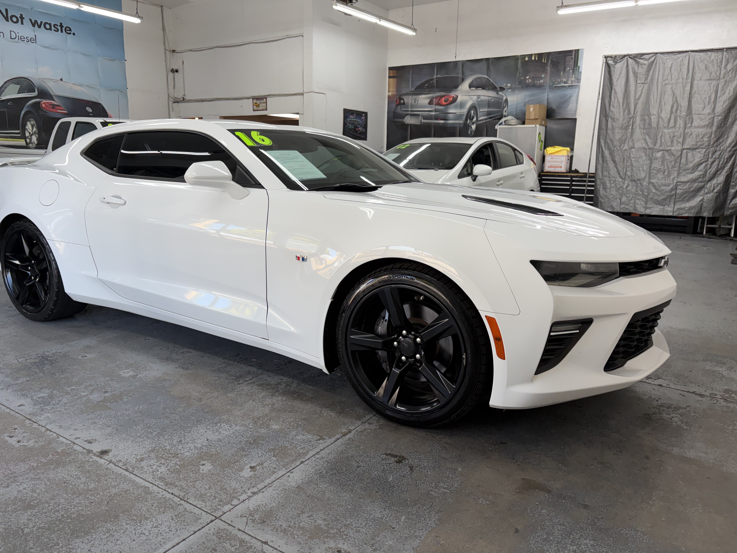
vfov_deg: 53.1
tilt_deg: -11.6
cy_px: 276
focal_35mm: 26
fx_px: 554
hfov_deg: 67.3
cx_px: 368
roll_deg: -1.7
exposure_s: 1/120
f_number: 1.6
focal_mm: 5.96
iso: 50
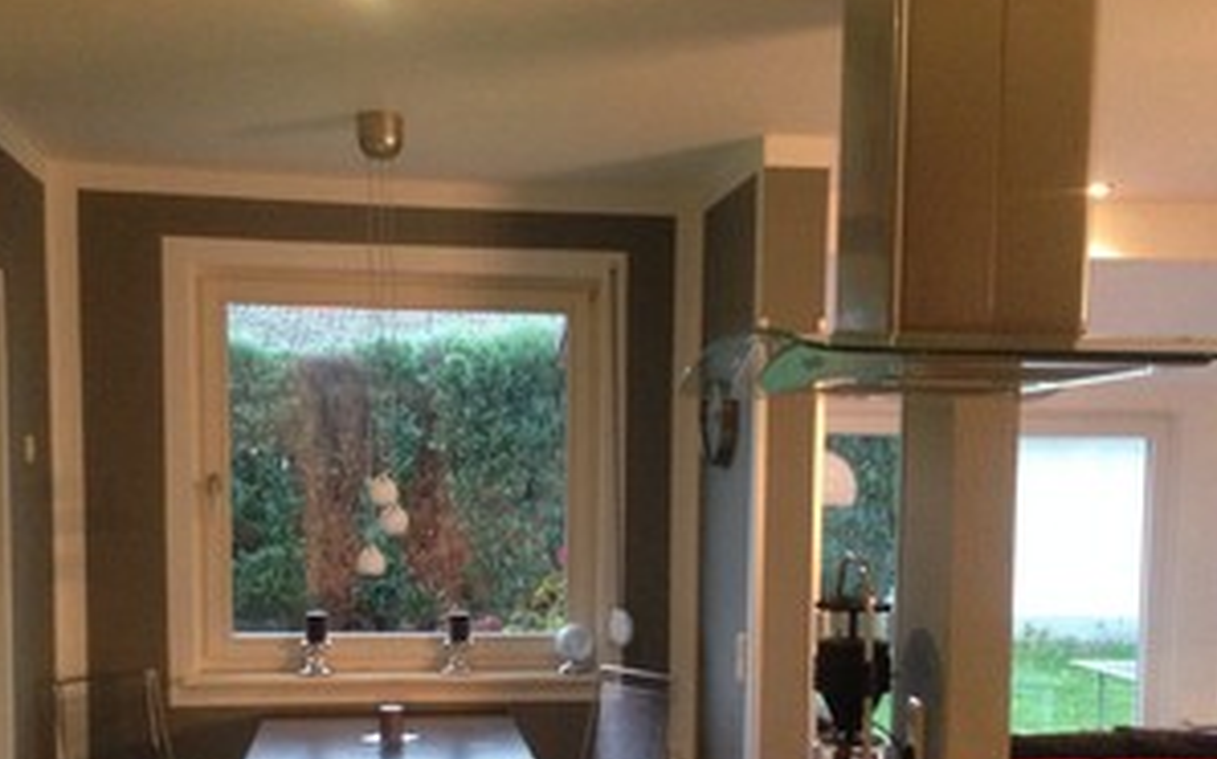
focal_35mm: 47
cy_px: 588
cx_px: 600
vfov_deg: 27.0
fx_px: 1558
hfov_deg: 42.7
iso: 400
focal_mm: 4.12
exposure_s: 1/20
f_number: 2.4
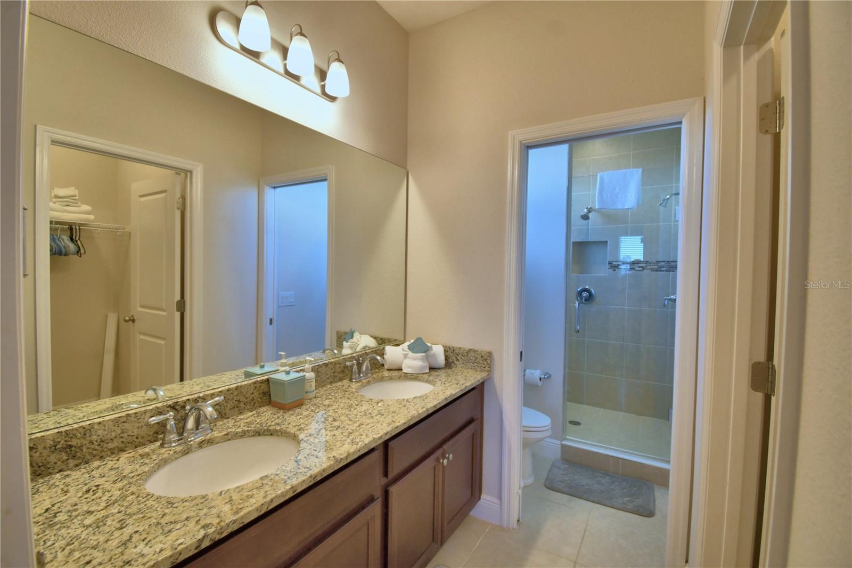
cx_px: 426
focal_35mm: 15
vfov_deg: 77.3
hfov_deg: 100.4
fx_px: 355
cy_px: 284
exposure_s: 1/100
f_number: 4.5
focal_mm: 10
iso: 400
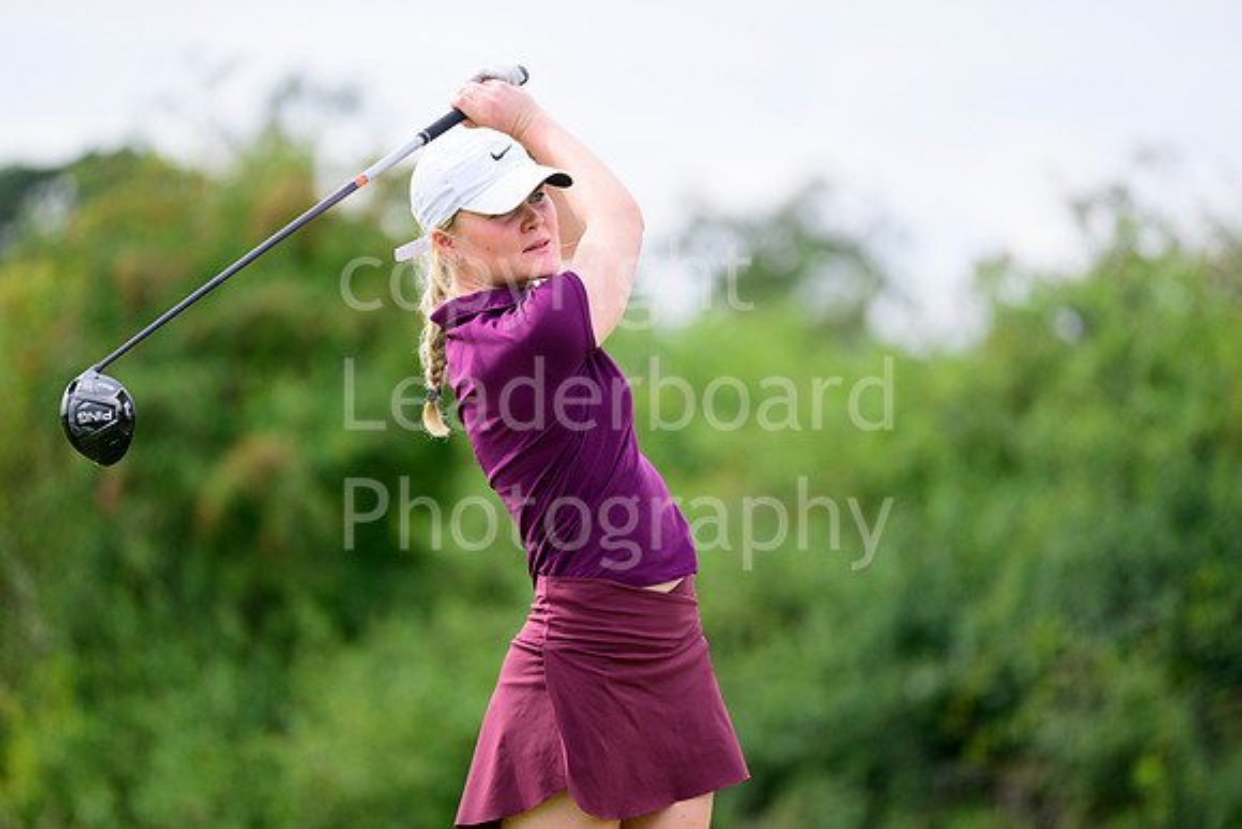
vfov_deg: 3.6
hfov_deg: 5.4
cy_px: 414
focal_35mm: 380
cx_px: 621
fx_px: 13112
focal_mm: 380
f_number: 5.6
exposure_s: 1/2000
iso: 1000
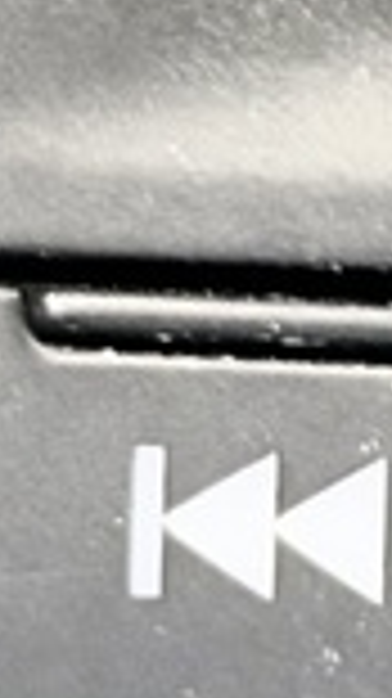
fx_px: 8977
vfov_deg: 4.4
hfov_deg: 2.5
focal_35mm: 485
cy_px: -72
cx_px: 1329
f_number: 1.78
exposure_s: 1/33
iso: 500
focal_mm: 6.76
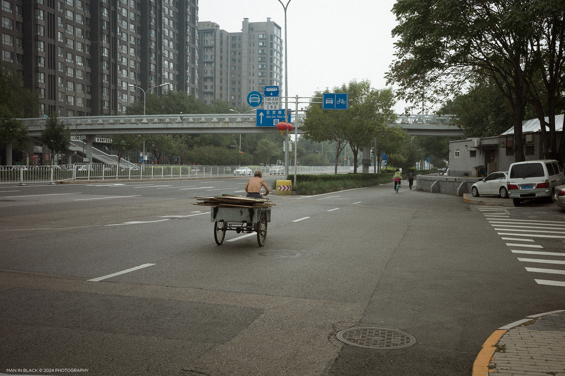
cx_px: 282
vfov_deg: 33.4
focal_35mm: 40
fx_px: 628
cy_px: 188
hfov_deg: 48.5
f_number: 7.1
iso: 200
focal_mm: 26
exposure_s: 1/250
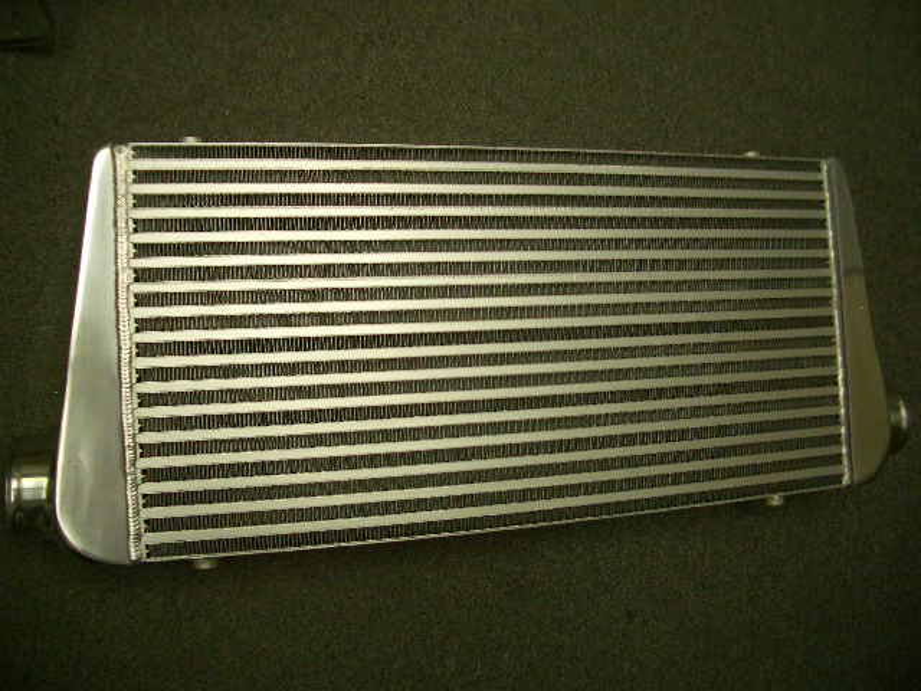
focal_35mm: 35
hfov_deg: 52.6
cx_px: 460
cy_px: 346
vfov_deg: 40.7
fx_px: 931
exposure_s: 1/80
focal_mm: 5.8
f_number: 2.6
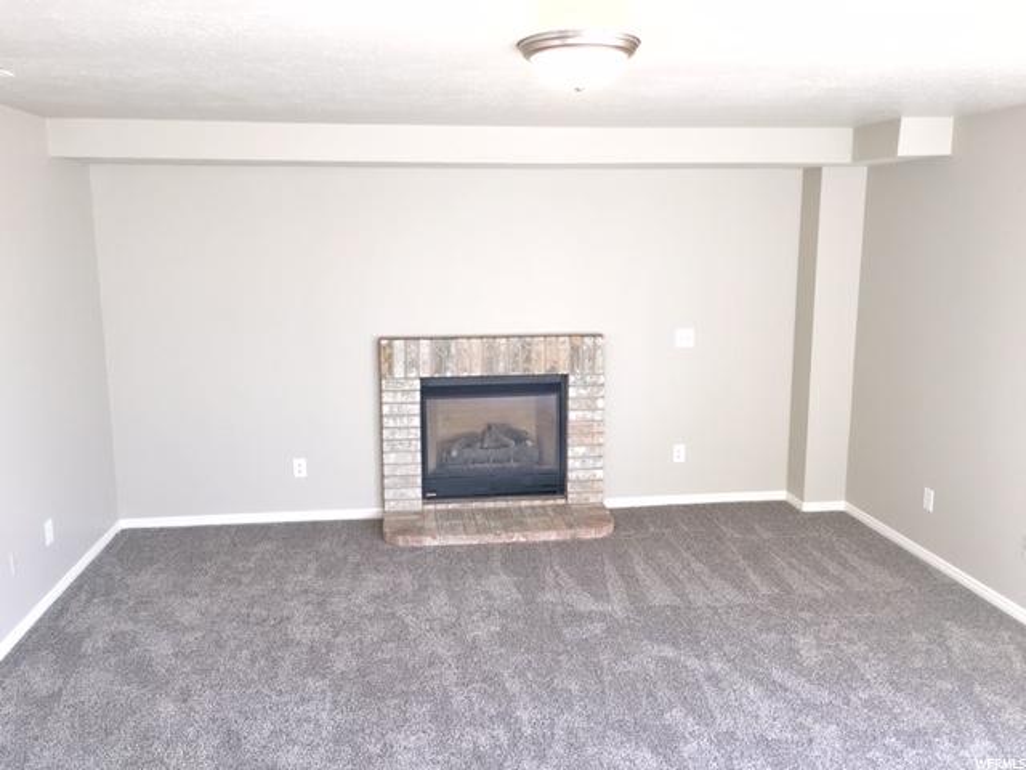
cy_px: 385
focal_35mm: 29
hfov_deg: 61.7
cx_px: 513
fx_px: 860
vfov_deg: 48.2
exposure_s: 1/60
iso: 32
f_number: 2.2
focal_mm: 4.15
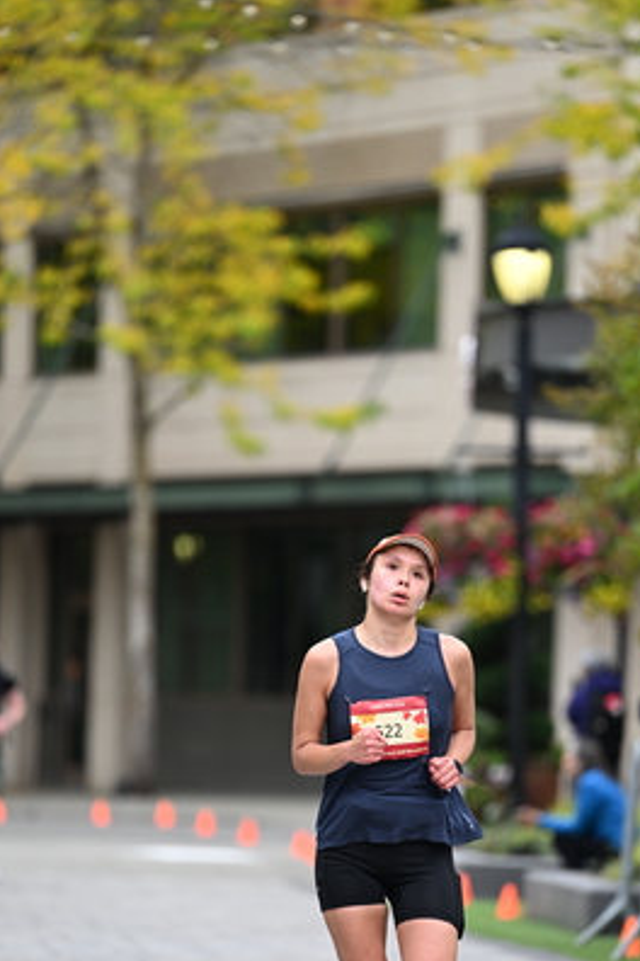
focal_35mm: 278
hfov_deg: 4.9
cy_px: 660
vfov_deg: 7.4
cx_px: 326
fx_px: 7413
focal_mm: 200
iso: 640
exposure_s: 1/2000
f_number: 2.8
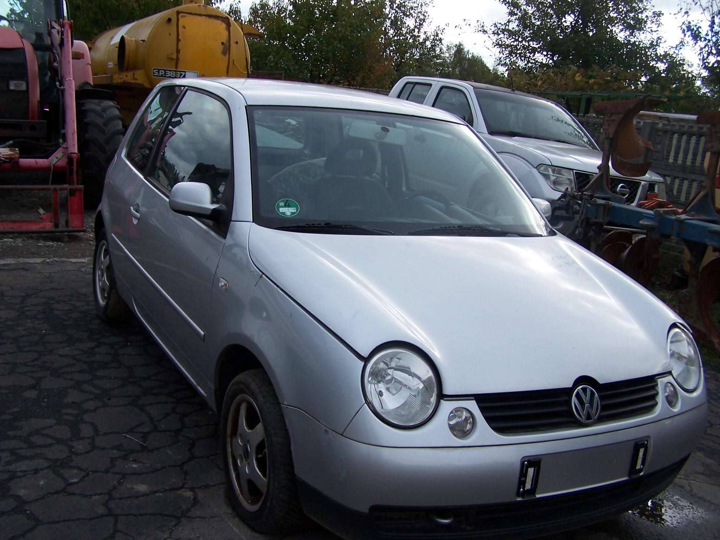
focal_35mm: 38
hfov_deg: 49.0
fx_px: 790
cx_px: 360
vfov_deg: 37.7
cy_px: 270
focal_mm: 6.3
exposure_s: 1/400
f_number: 2.8
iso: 80
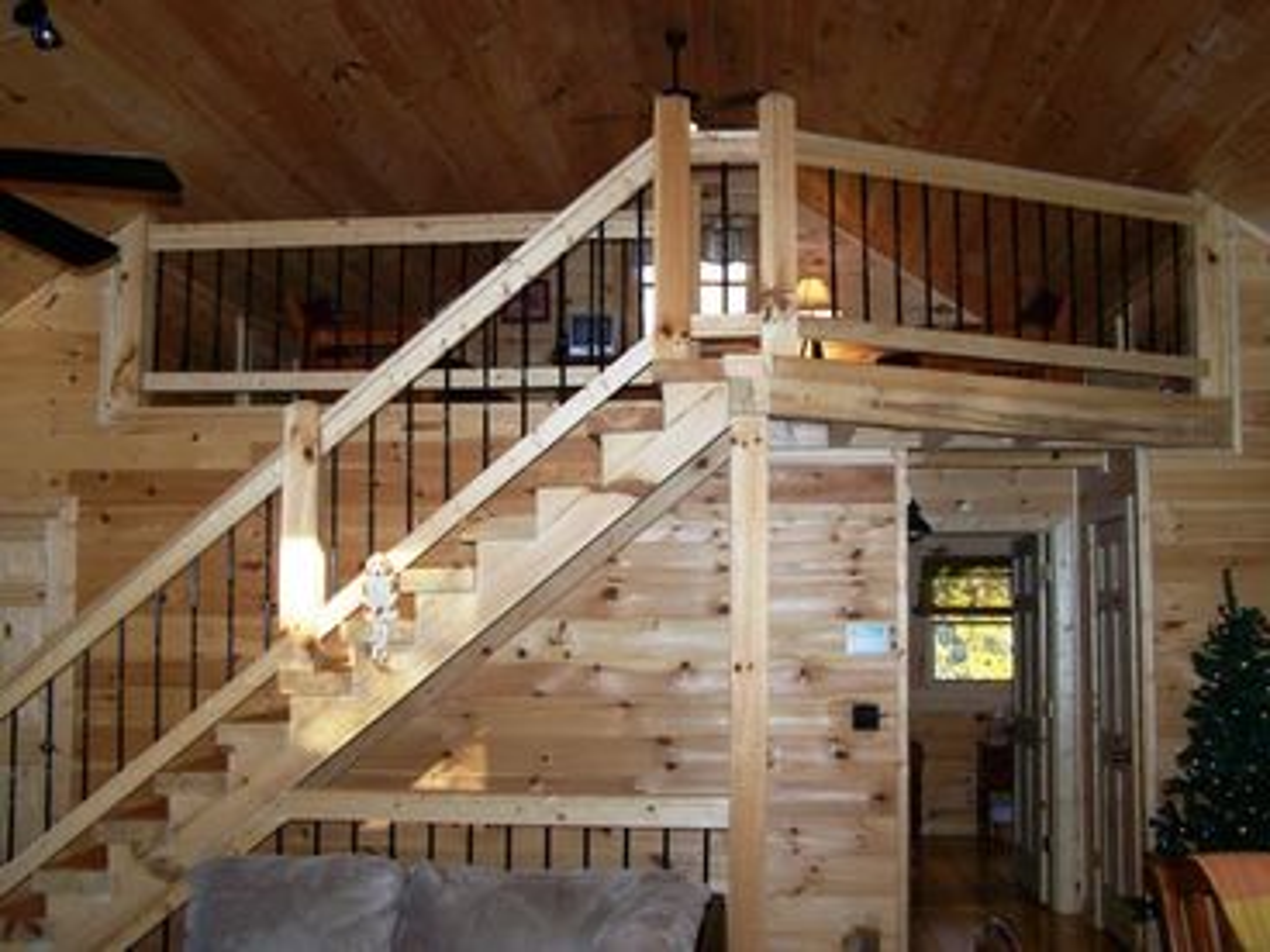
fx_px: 1394
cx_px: 635
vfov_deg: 37.7
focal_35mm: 38
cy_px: 476
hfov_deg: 49.0
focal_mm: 6.3
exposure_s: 1/60
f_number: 2.8
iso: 160
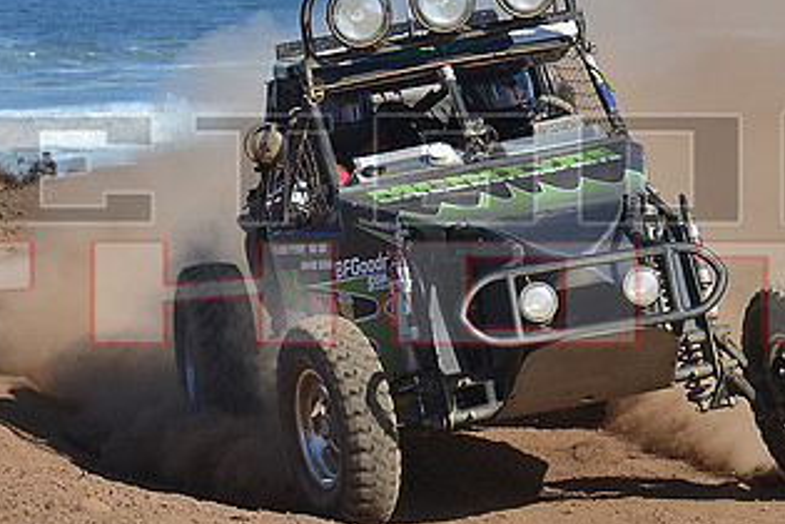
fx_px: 4208
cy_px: 232
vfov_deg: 7.1
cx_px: 501
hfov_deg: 10.7
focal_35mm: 193
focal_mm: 70
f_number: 7.1
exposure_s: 1/640
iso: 200
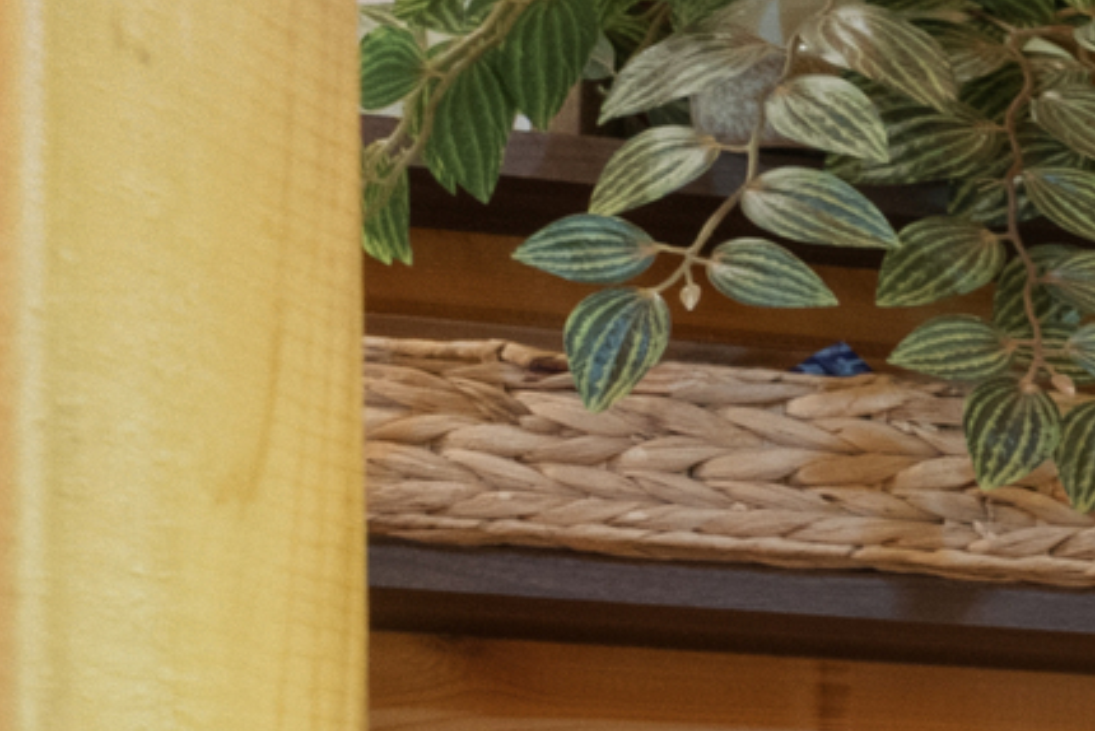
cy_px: 1294
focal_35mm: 100
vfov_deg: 12.6
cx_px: 3728
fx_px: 3043
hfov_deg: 9.9
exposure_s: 1.3
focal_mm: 14
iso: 800
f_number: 8
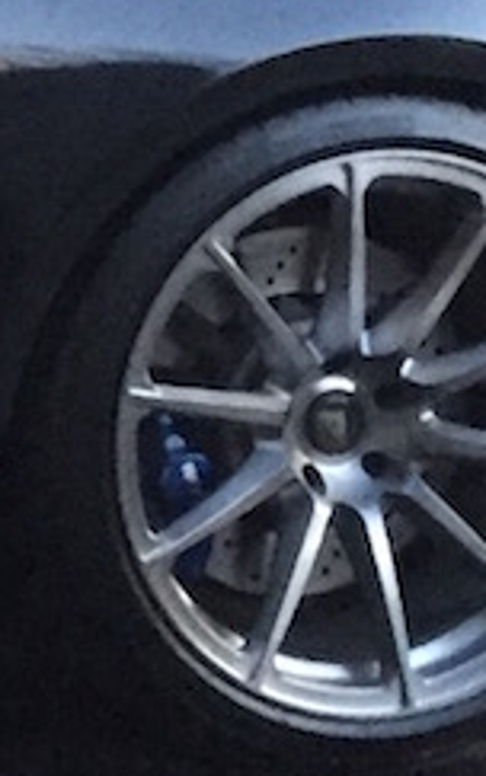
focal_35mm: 182
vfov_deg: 11.4
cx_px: -1180
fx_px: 3855
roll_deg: +1.1
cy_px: 96
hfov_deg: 6.4
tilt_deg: -6.9
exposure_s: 1/15
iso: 250
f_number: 2.2
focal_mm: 4.15
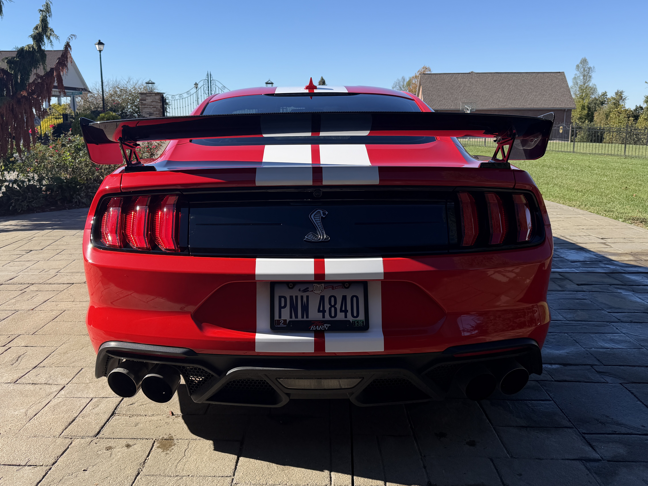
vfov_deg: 56.8
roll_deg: -0.2
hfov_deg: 71.6
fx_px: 449
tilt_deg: -8.5
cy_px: 243
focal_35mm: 24
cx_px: 324
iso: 80
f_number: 1.78
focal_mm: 6.76
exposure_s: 1/3145
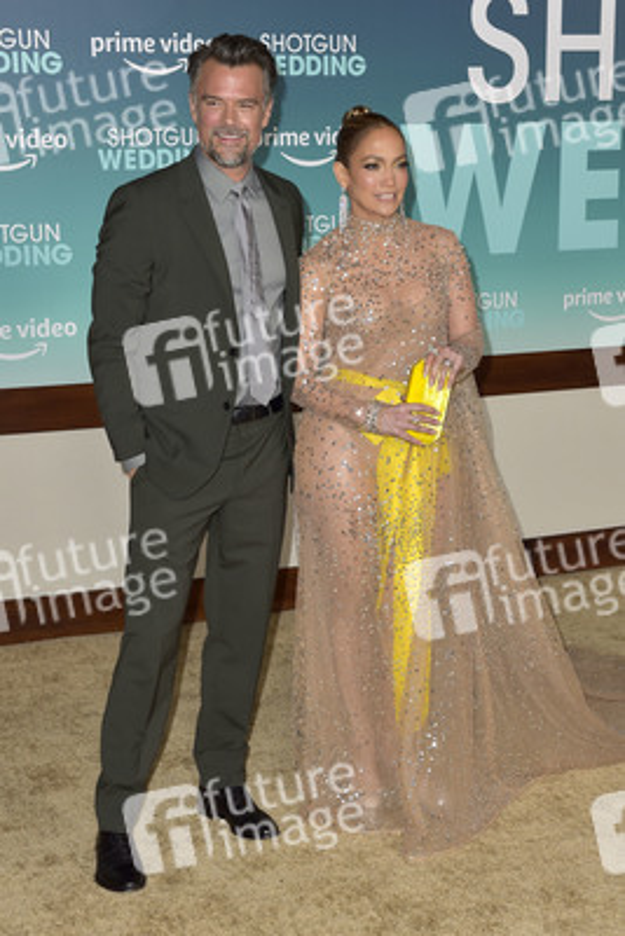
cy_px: 468
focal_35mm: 52
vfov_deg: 38.2
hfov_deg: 26.0
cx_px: 312
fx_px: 1353
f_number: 6.3
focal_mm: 52
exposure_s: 1/250
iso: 400
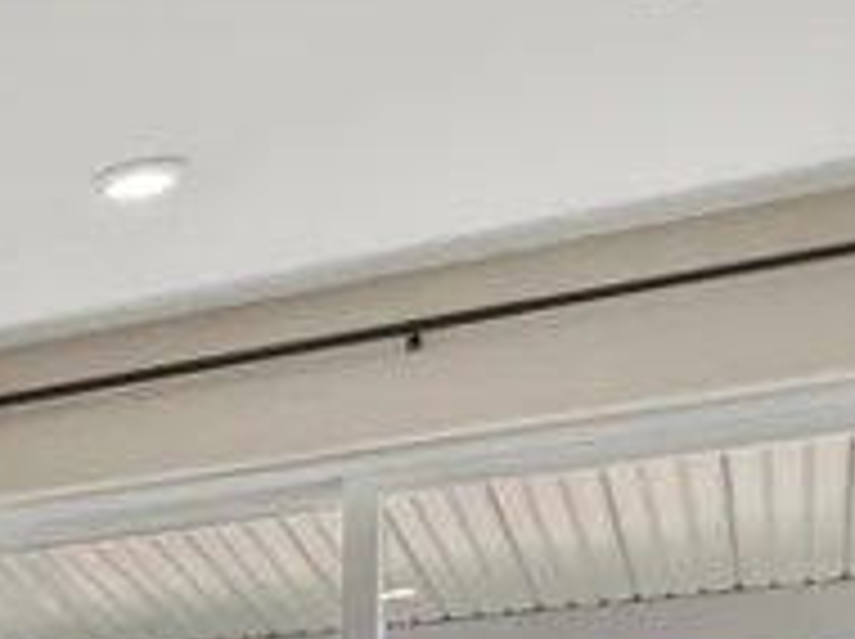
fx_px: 2047
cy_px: 1015
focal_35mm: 83
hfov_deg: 14.7
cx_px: -1206
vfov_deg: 16.0
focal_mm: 16
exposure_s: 1/5
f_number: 8
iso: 200
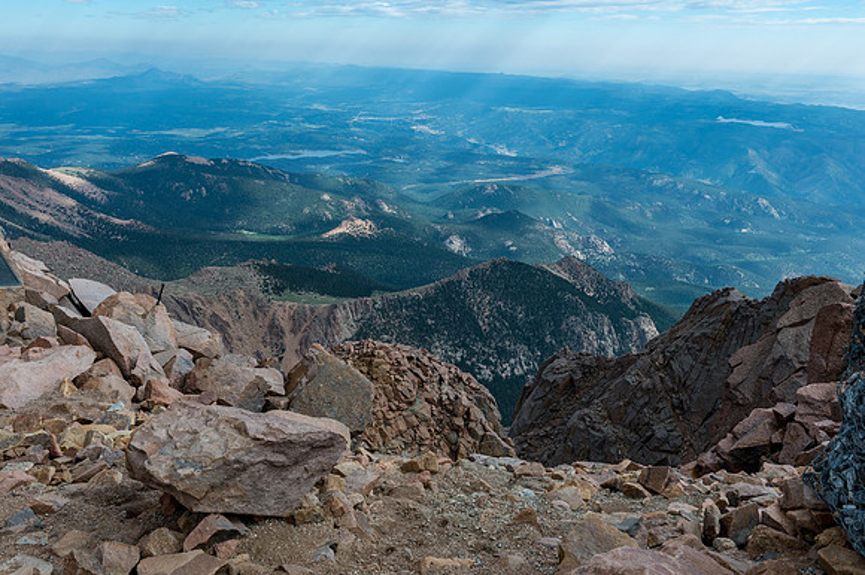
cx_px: 432
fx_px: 744
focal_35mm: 31
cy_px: 288
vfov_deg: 42.3
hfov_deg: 60.3
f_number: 9
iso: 560
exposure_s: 1/400
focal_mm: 31
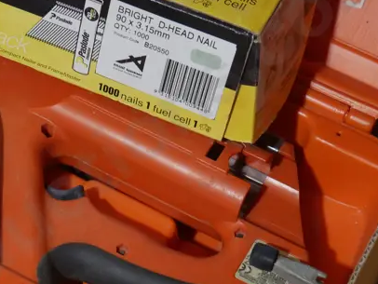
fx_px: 1322
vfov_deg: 12.2
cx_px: 34
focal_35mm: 121
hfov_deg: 16.1
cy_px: 221
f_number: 5.2
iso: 1600
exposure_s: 1/60
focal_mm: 24
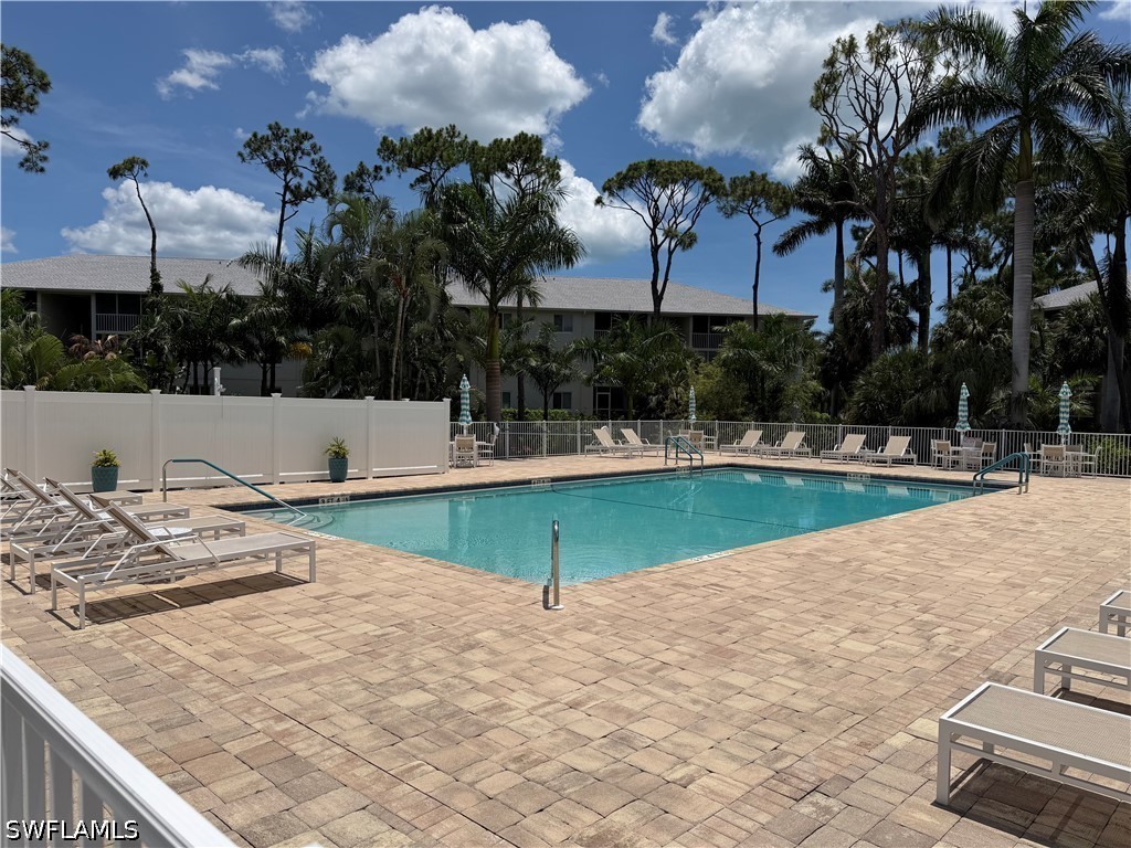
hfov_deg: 71.6
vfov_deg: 56.8
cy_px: 424
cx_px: 566
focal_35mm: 24
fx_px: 784
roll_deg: -0.2
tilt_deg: -2.2
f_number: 1.78
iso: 80
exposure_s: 1/11905
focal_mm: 6.76
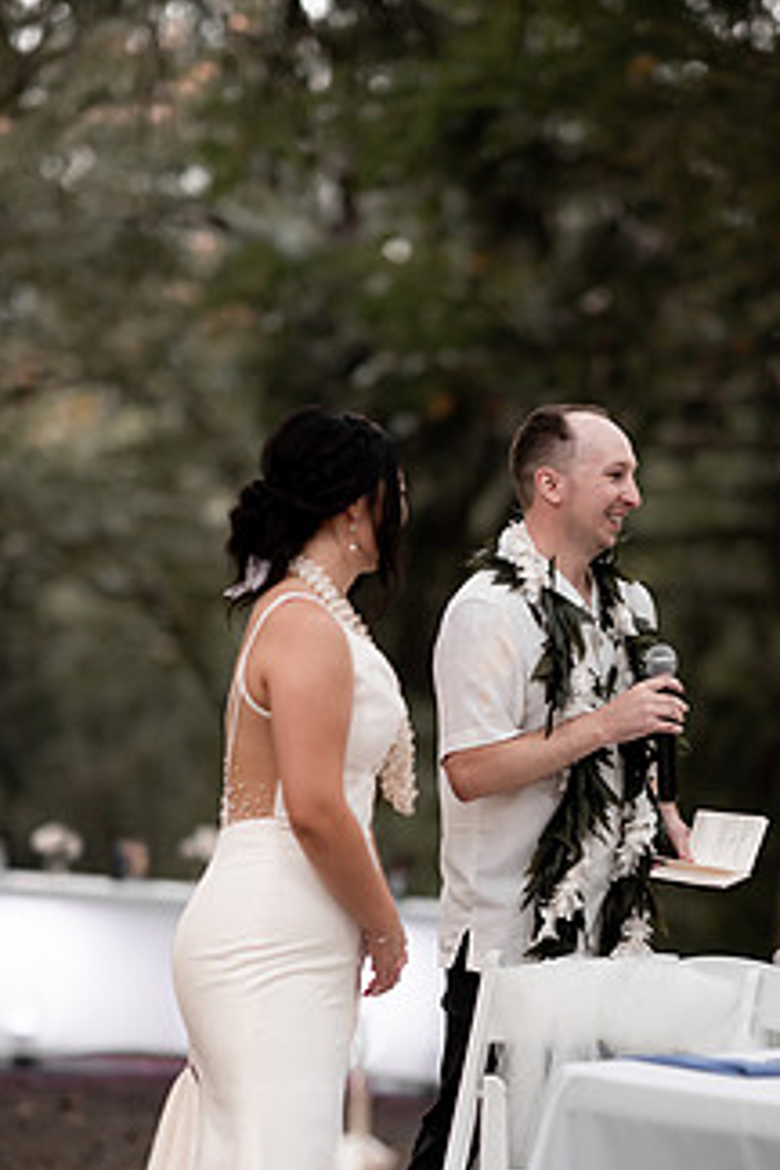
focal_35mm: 118
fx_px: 3835
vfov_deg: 17.3
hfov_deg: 11.6
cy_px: 784
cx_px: 498
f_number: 1.4
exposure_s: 1/400
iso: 1600
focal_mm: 85
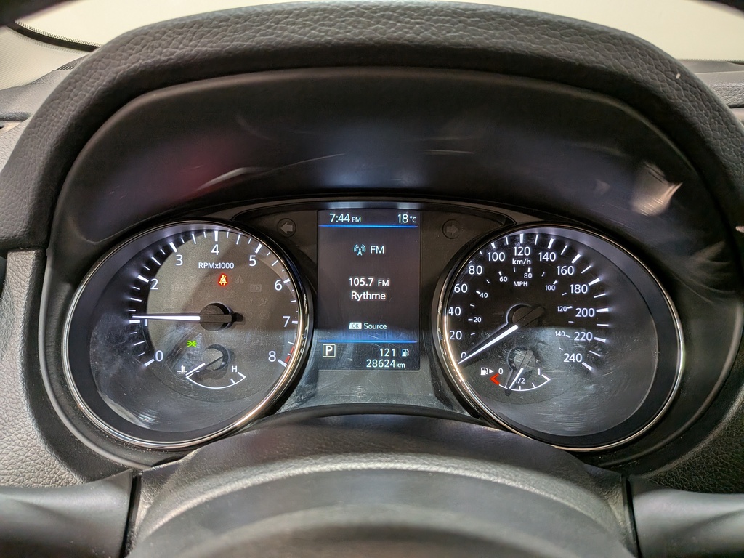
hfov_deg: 71.6
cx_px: 372
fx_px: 516
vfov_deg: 56.8
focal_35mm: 24
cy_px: 279
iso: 255
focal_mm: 4.53
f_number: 1.7
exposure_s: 1/120
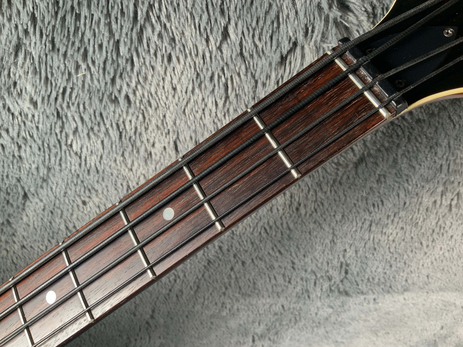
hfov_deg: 61.7
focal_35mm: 29
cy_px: 174
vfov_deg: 48.2
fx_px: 388
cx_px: 232
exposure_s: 1/104
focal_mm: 3
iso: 40
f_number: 1.8
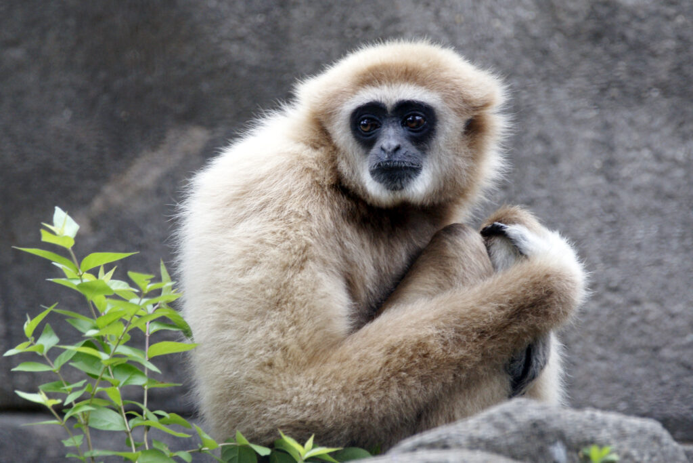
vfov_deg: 3.4
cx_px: 346
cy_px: 232
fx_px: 7701
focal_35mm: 400
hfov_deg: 5.2
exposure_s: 1/60
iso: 400
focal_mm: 400
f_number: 5.6
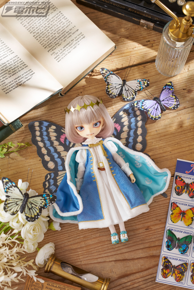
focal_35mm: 55
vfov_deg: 36.3
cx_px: 97
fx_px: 445
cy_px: 145
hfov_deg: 24.6
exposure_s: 1/20
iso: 80
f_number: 4
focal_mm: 55
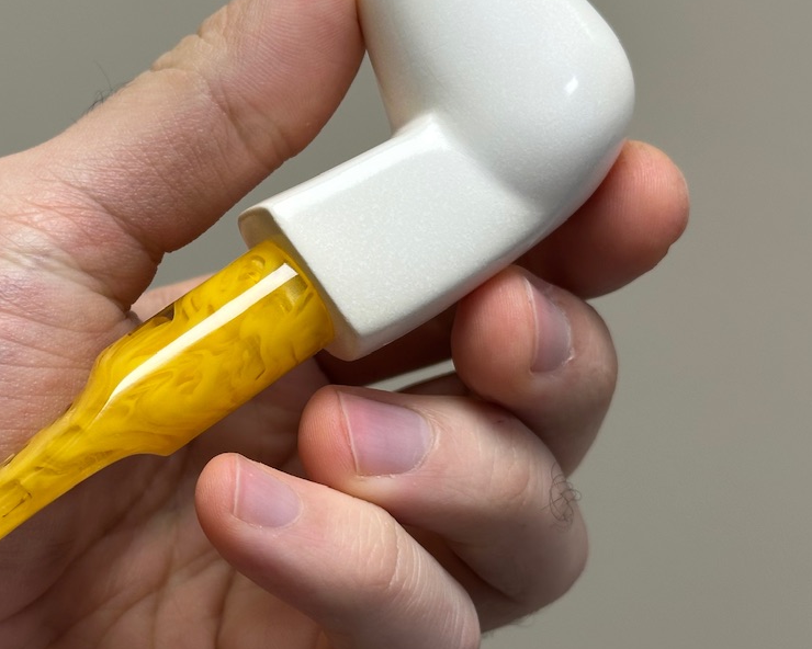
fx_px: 1947
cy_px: 260
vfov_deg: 18.9
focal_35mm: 81
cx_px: 193
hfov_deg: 23.3
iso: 80
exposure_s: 1/121
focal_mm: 6.86
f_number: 1.78
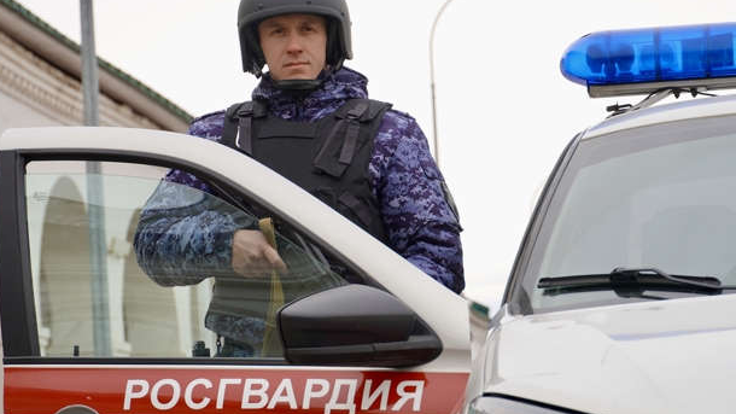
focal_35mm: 149
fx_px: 2901
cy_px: 237
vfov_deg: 8.2
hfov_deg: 14.5
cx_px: 378
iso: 100
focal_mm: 77
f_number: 5.6
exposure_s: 1/160
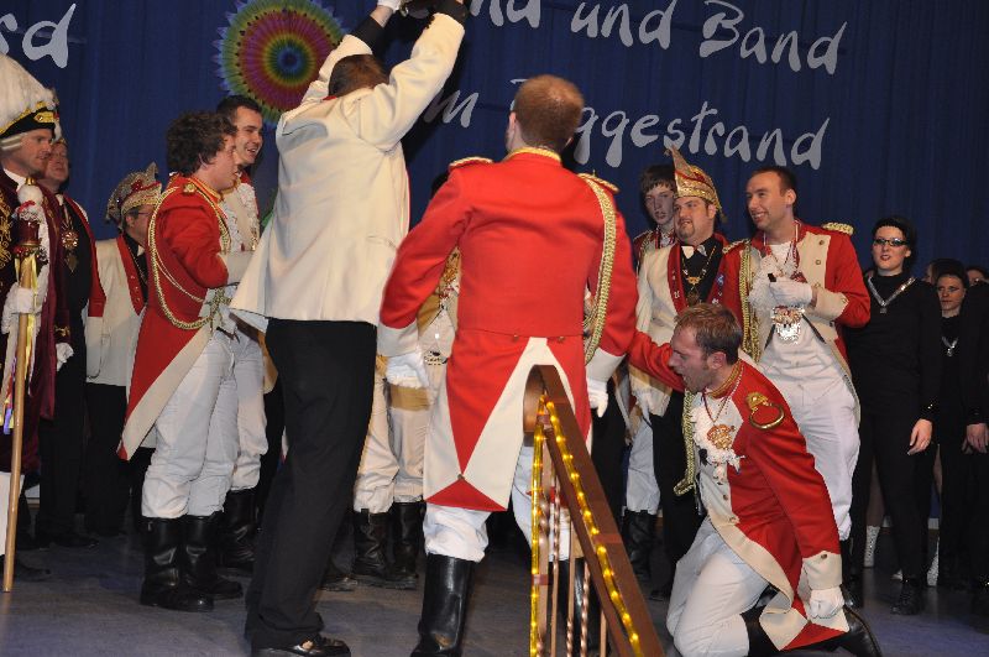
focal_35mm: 51
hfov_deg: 38.9
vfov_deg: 26.4
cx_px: 494
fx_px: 1399
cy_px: 328
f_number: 5
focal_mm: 34
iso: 400
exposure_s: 1/60
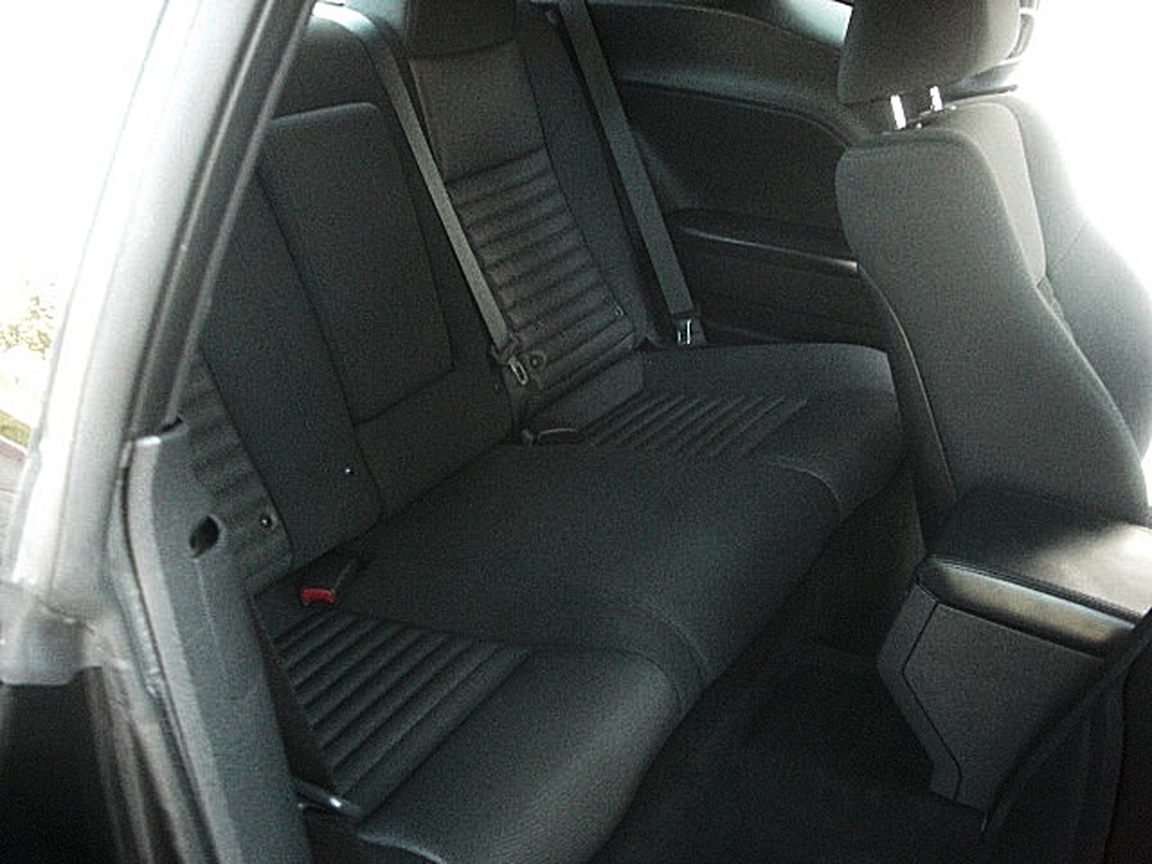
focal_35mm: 36
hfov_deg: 51.4
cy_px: 432
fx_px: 1198
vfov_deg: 39.7
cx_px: 576
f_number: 2.8
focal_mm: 6.3
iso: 800
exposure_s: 1/50
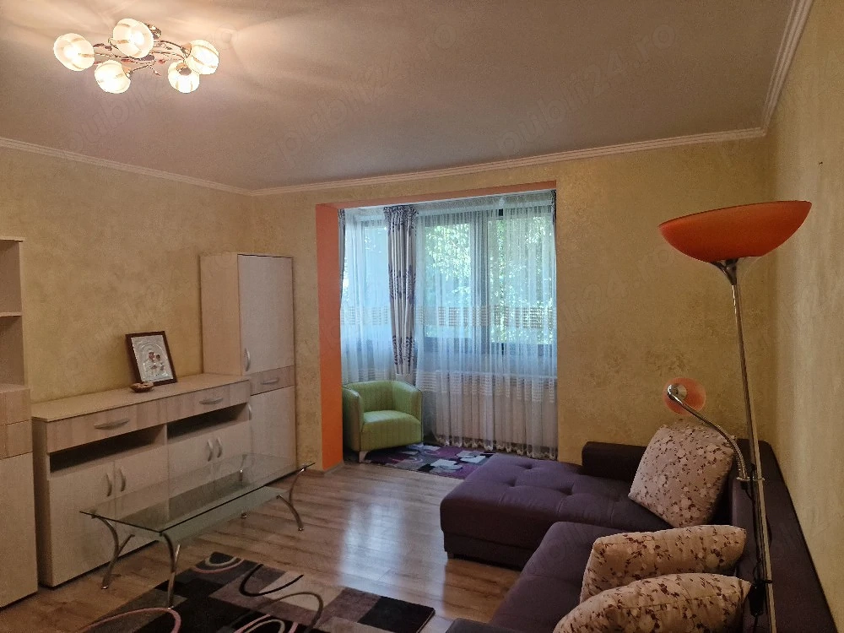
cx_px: 422
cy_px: 316
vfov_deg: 58.9
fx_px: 561
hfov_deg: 73.9
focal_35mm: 23
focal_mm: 6.4
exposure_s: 1/100
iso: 200
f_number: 1.8
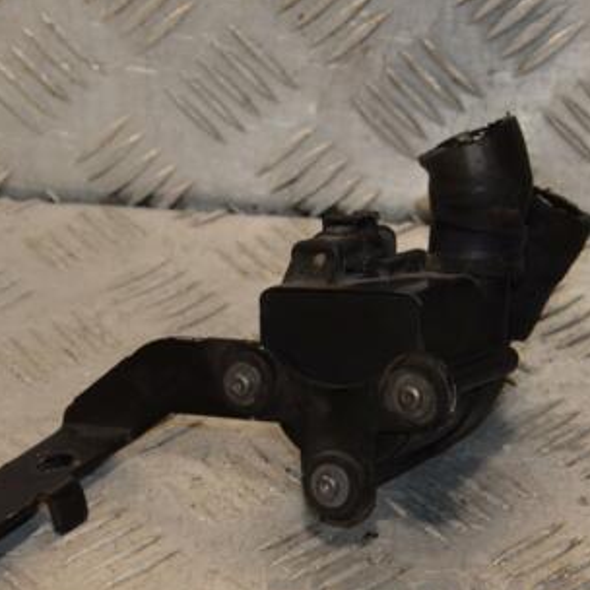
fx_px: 2526
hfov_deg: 13.3
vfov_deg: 13.3
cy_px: 349
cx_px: 231
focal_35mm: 131
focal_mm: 52
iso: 800
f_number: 7.1
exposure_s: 1/200
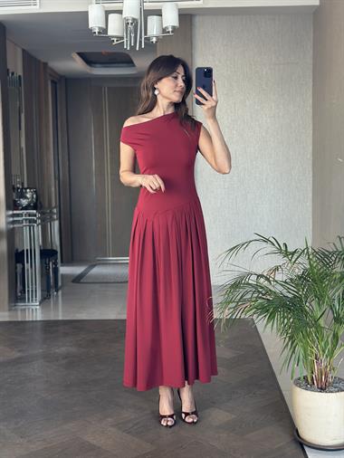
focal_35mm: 48
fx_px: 635
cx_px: 172
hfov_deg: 30.3
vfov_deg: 39.6
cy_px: 229
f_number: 1.78
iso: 200
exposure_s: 1/60
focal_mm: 6.86
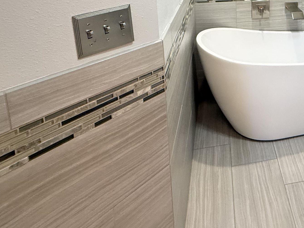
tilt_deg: -9.4
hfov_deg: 49.8
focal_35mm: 32
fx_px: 281
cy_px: -16
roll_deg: +0.0
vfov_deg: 37.7
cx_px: 279
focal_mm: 2.22
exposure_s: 1/60
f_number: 2.2
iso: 400
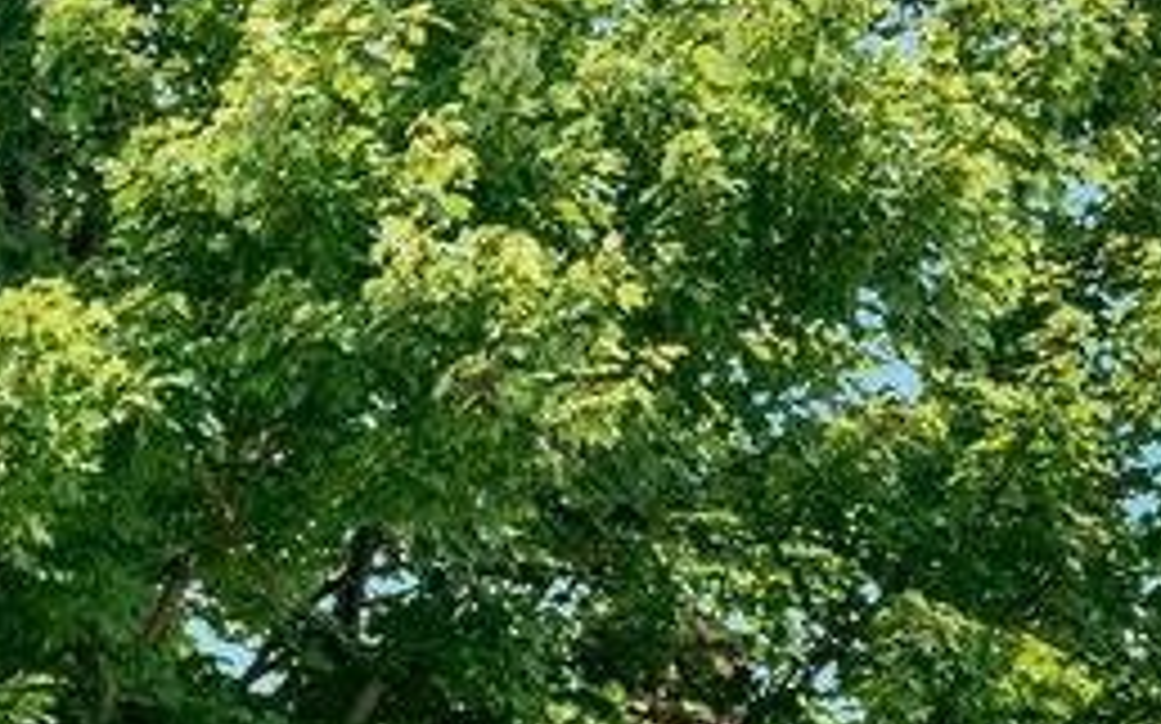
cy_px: 1243
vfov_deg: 6.8
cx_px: 3146
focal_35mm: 188
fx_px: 5946
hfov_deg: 9.4
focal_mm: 33
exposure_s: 1/1000
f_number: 7.1
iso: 1250
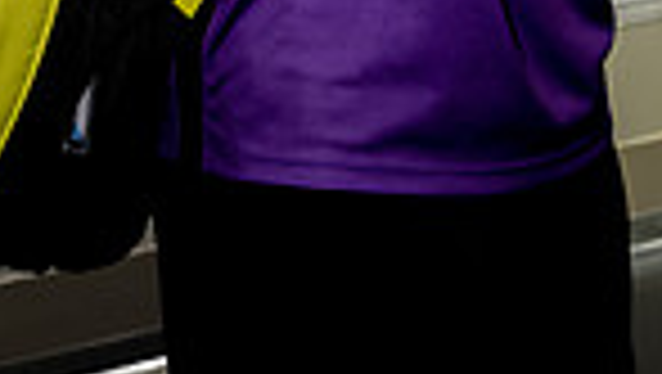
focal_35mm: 179
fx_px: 3145
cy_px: -559
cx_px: 302
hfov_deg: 12.0
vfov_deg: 6.4
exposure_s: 1/250
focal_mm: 56
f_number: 7.1
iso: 320
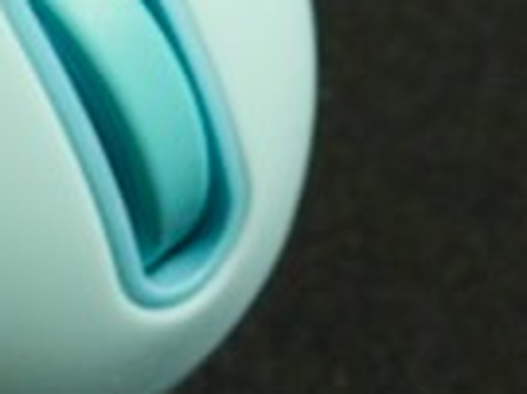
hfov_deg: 16.9
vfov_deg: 13.4
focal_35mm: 107
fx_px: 1628
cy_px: -98
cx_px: -230
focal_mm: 5.4
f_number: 2.3
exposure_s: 1/30
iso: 640
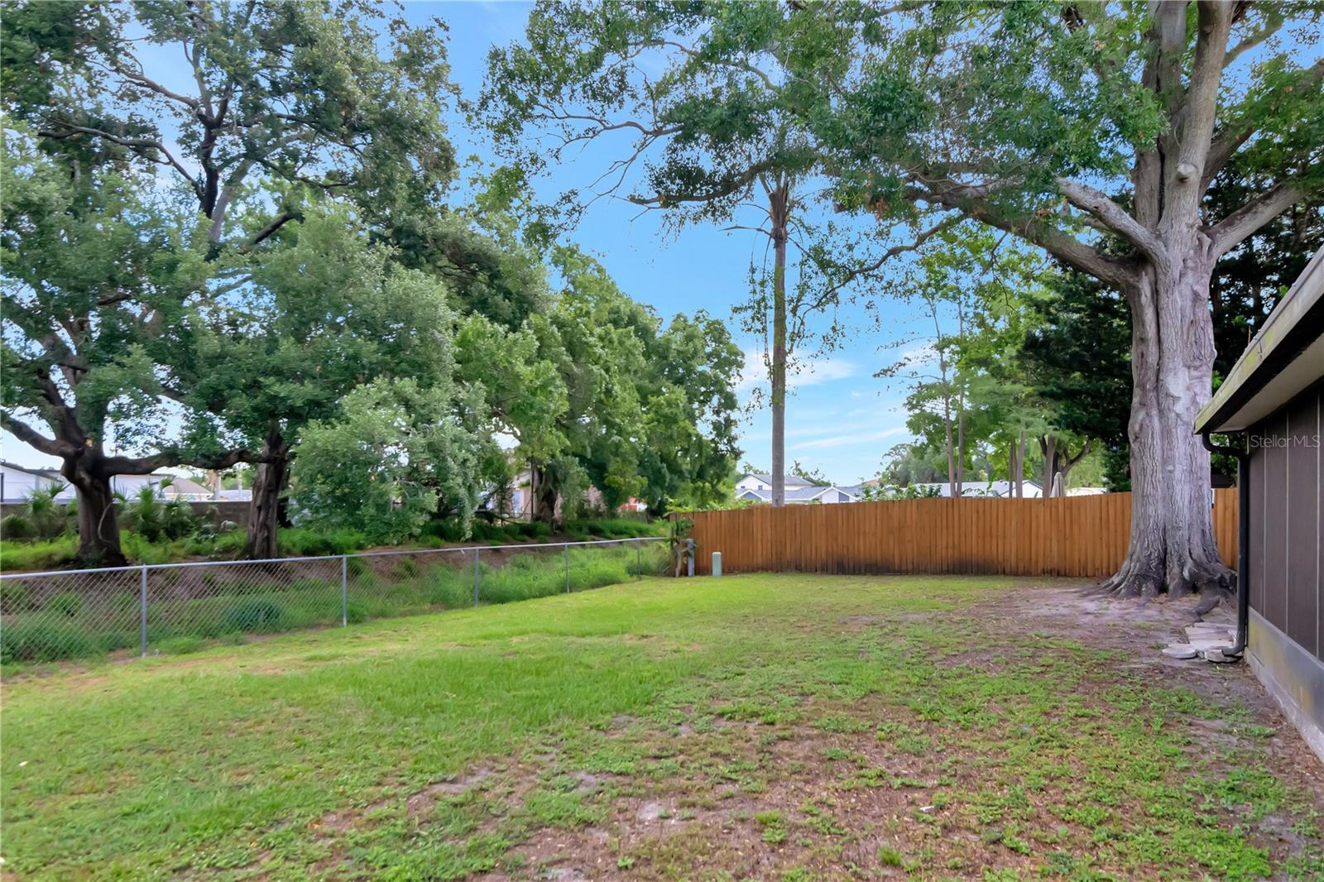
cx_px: 662
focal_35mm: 21
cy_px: 441
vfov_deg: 59.5
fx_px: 772
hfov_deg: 81.2
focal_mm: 14
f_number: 6.3
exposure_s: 1/800
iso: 1250
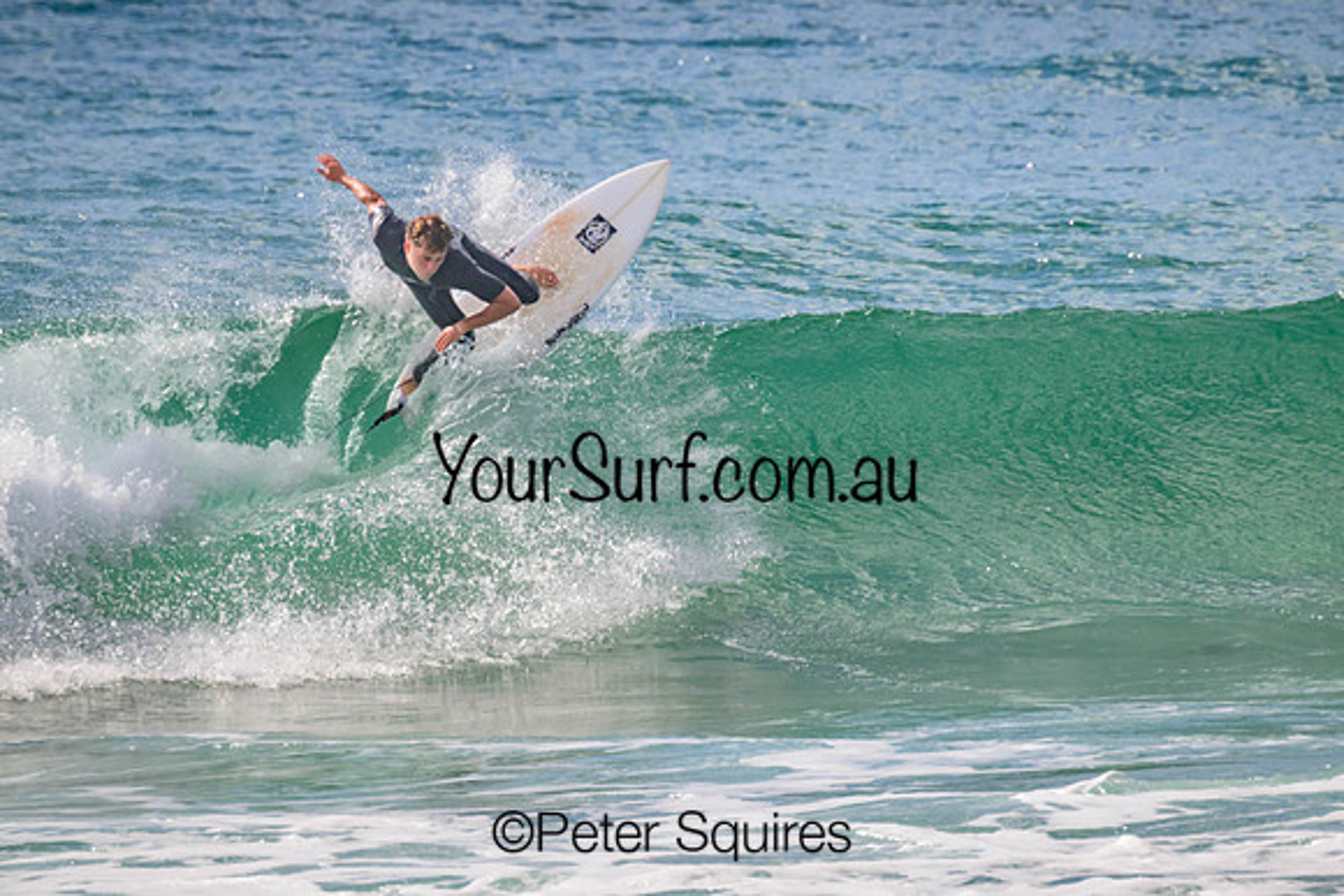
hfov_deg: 2.2
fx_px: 34943
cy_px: 372
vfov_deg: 1.5
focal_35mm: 936
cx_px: 786
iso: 900
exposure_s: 1/2000
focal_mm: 800
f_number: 11
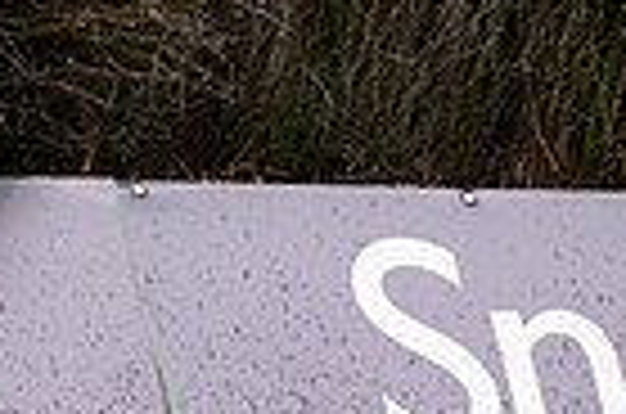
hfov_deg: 2.0
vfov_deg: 1.3
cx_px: -198
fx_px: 18147
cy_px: -403
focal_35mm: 1046
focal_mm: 250
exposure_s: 1/1600
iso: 1600
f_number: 5.6
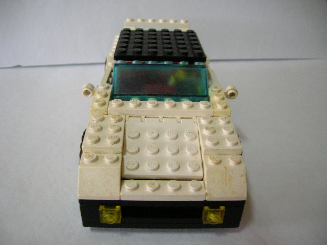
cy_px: 122
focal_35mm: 34
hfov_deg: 54.0
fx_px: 321
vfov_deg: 41.7
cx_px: 164
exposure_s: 1/8.5
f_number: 2.9
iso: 100
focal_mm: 5.7
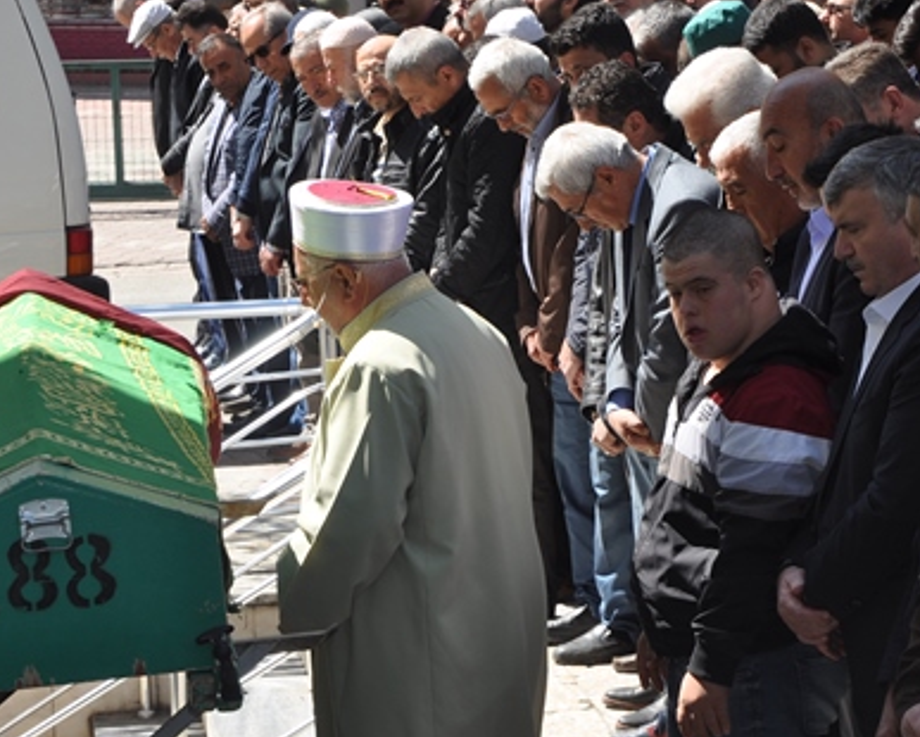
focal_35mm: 144
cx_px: 502
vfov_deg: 10.7
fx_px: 3923
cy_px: 415
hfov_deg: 13.4
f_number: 8
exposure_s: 1/200
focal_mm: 62
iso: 200
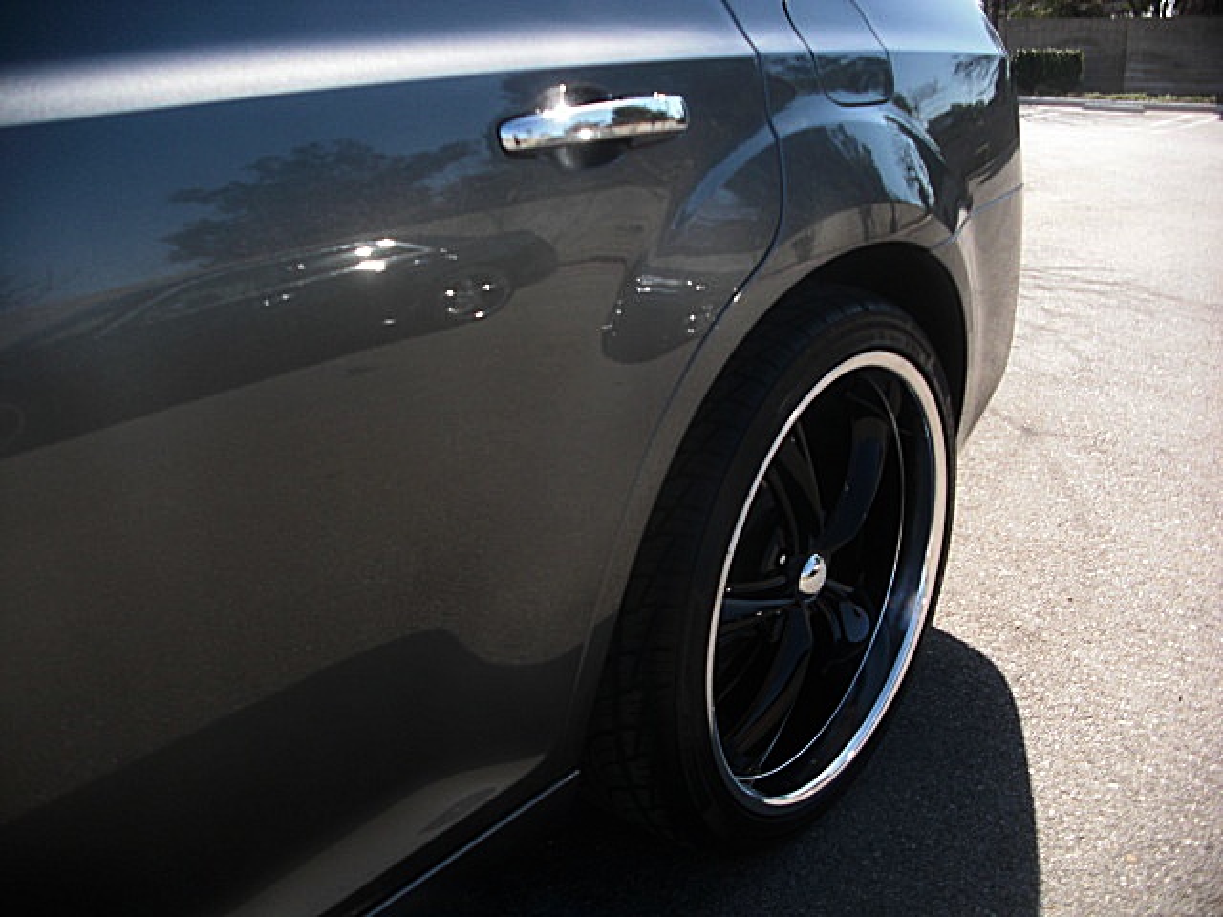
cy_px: 458
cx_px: 612
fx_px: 1272
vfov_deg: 39.7
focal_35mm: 36
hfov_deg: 51.4
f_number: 2.8
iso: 50
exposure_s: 1/320
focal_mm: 6.3
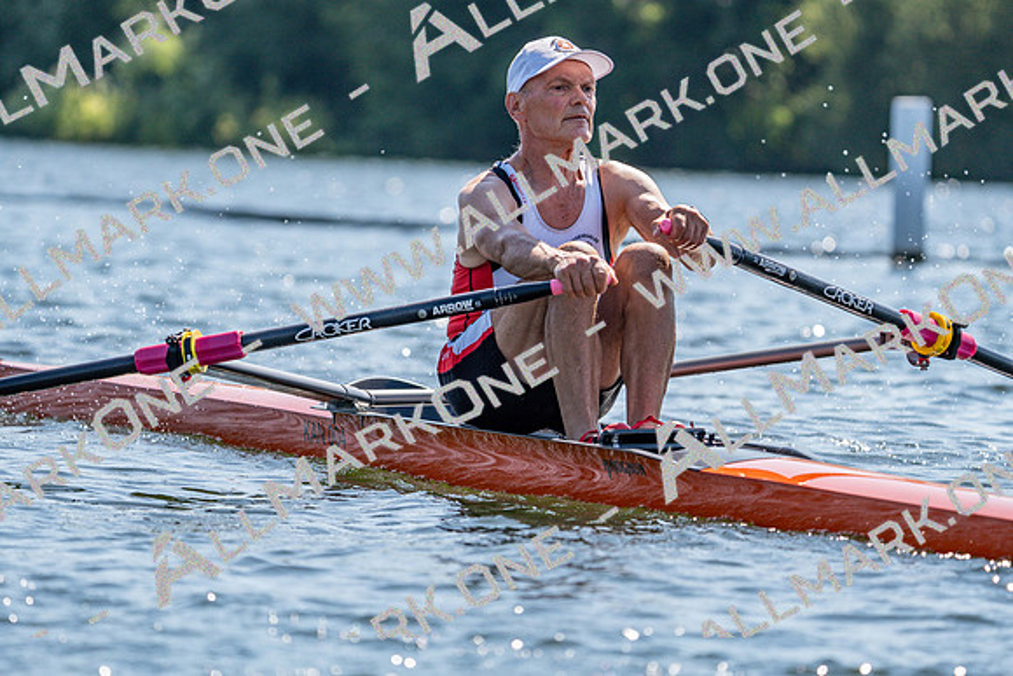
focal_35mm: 295
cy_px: 338
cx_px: 506
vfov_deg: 4.7
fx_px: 8303
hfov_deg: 7.0
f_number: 5.6
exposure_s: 1/1600
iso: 250
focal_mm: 295
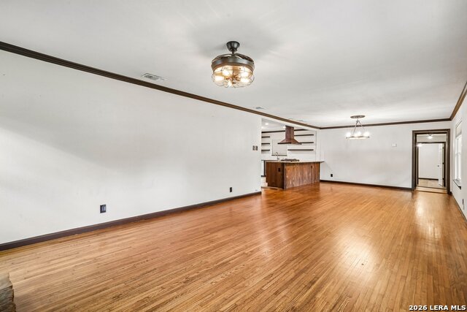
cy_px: 156
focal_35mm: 17
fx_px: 221
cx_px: 234
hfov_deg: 93.3
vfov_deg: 70.5
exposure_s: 1/8
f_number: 10
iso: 800
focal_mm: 17
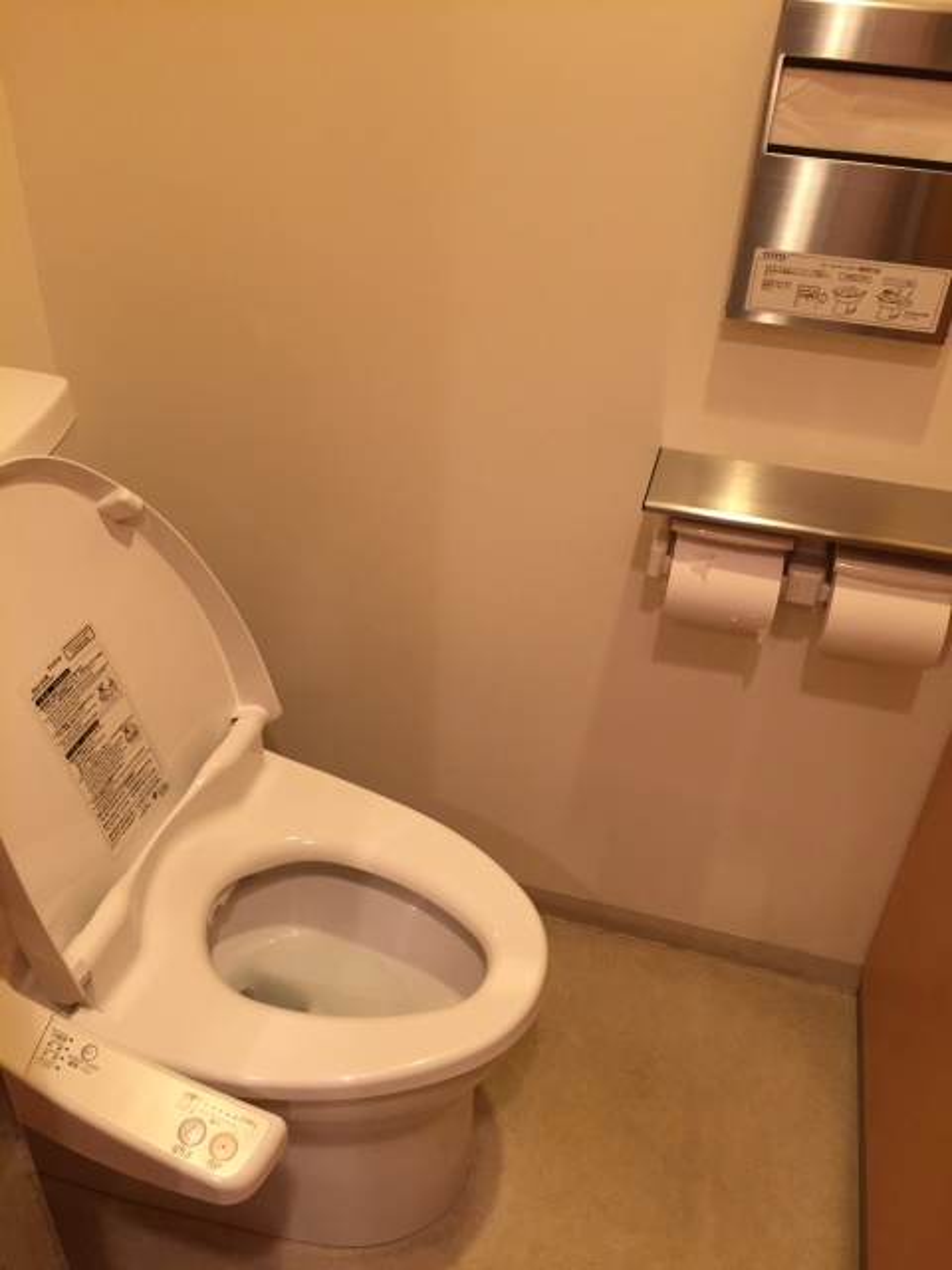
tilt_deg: -34.8
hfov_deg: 48.2
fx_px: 1063
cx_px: 476
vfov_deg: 61.7
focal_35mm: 29
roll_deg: -3.6
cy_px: 635
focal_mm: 4.15
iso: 100
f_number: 2.2
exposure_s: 1/30
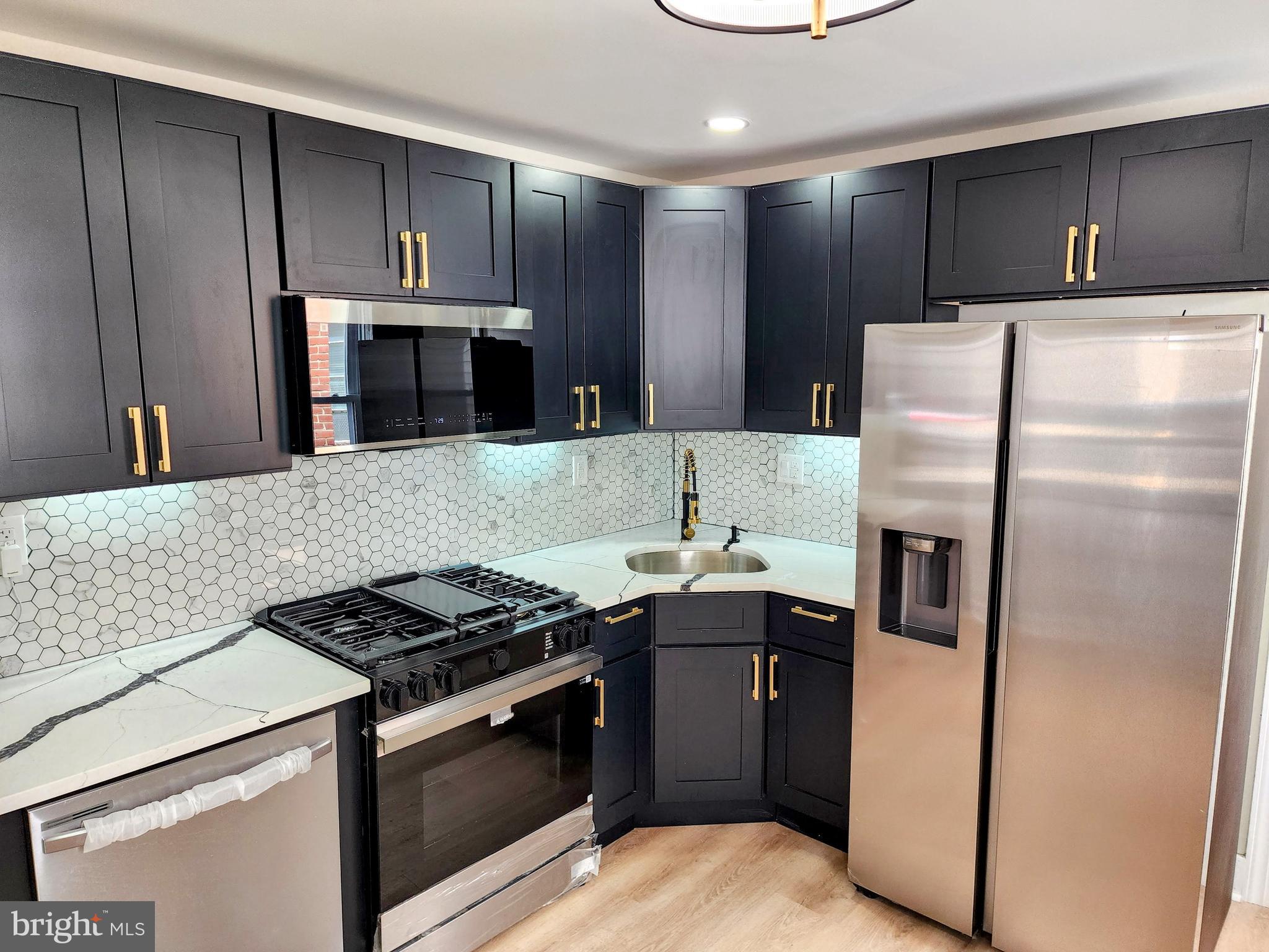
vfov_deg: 58.9
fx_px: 843
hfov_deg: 73.9
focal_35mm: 23
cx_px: 634
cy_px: 476
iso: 200
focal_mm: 6.4
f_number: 1.8
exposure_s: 1/120
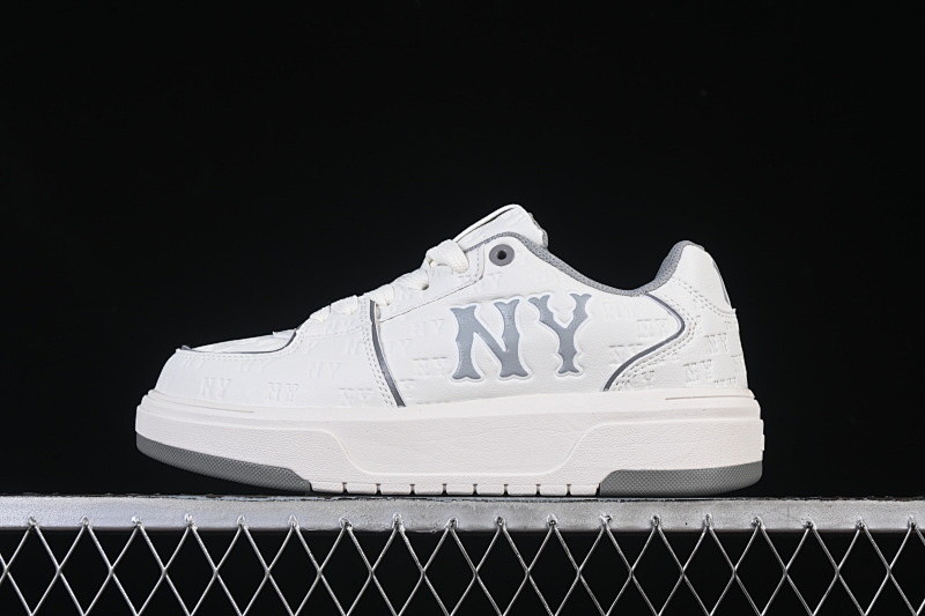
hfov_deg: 27.0
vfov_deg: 18.2
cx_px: 462
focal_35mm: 75
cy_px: 308
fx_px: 1927
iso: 160
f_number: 8
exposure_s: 1/100
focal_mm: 50
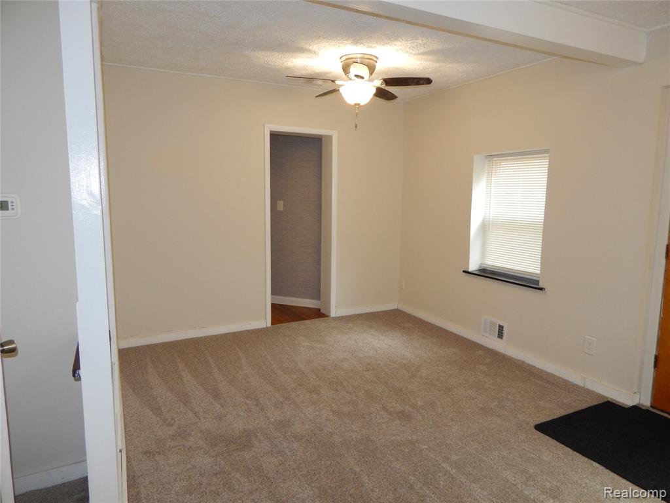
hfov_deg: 73.9
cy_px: 252
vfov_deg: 58.9
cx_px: 335
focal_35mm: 23
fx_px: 445
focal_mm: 4
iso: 200
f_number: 3
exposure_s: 1/30
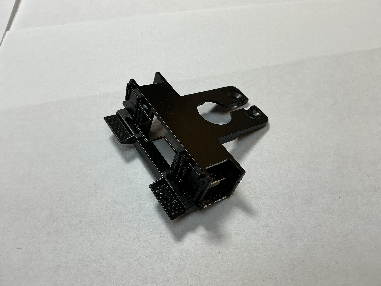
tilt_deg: -59.1
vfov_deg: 48.2
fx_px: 319
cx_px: 190
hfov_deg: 61.7
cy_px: 143
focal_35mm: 29
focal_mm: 3
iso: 20
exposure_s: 1/190
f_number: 1.8
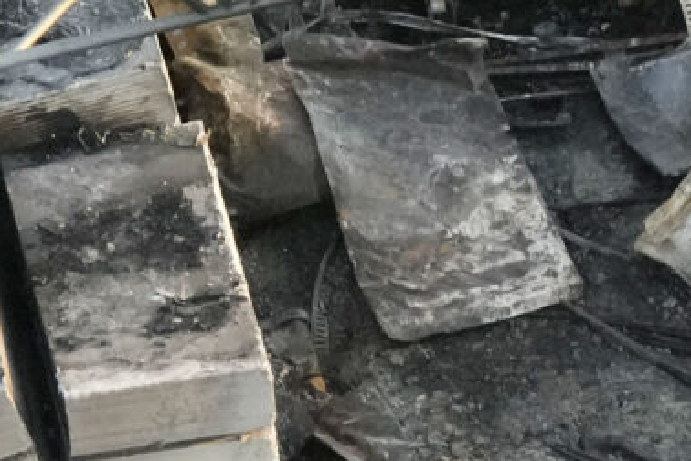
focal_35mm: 2712
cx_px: 218
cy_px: 244
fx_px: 52051
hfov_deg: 0.8
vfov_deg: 0.5
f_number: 5
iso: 5000
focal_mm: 400
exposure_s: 1/2500
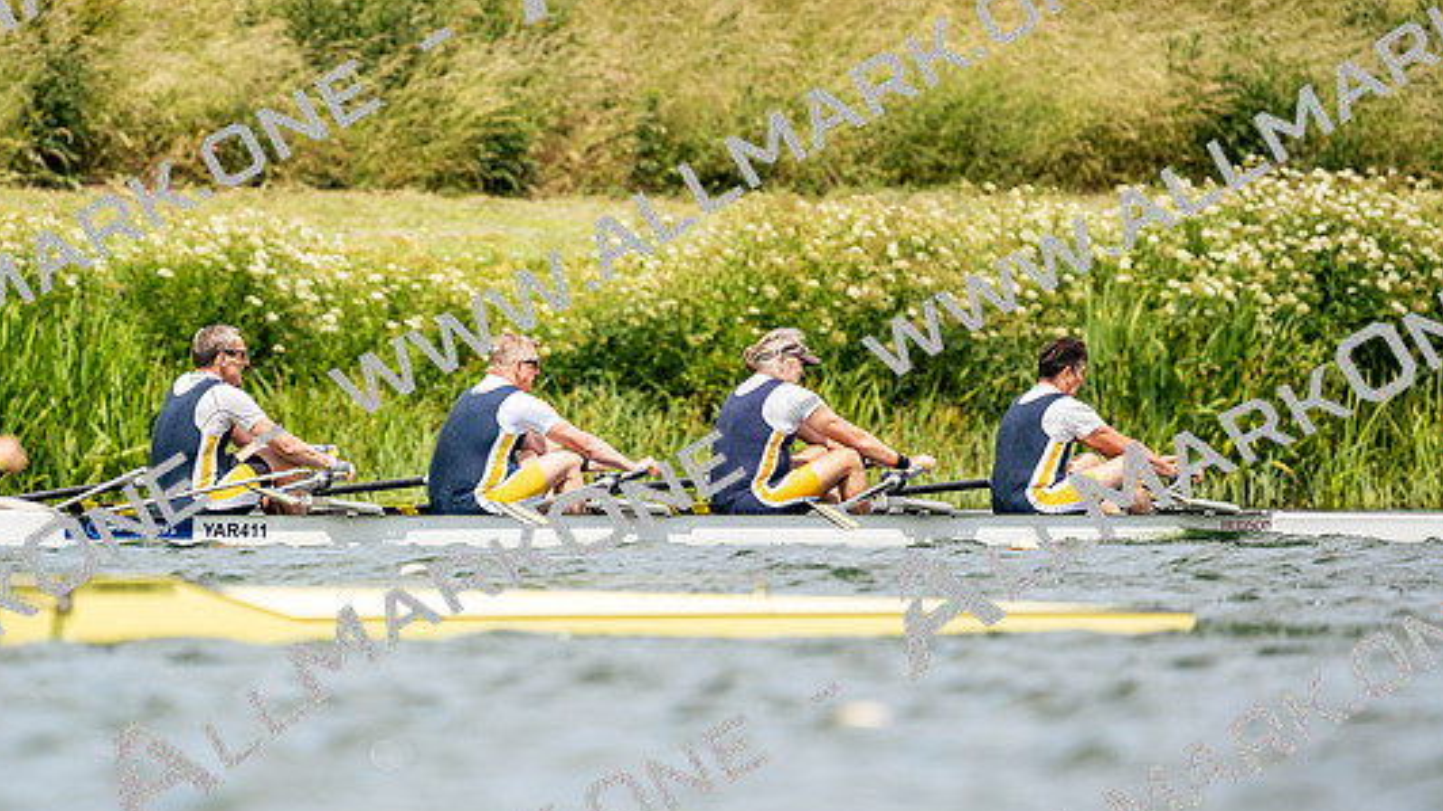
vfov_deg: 1.8
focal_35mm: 686
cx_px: 665
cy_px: 422
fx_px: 26243
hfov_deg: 3.1
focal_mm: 600
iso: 320
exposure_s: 1/2000
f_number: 6.3
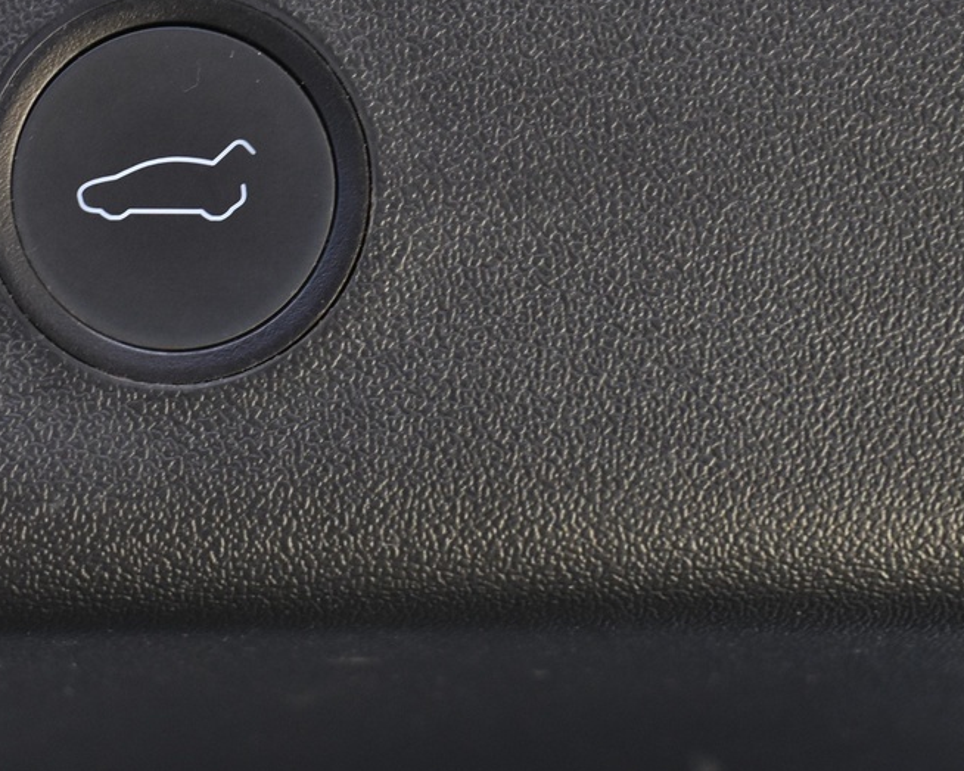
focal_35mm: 108
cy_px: 193
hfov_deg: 17.6
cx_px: 164
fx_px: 3086
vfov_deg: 14.2
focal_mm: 31
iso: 800
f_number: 4.2
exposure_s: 1/50
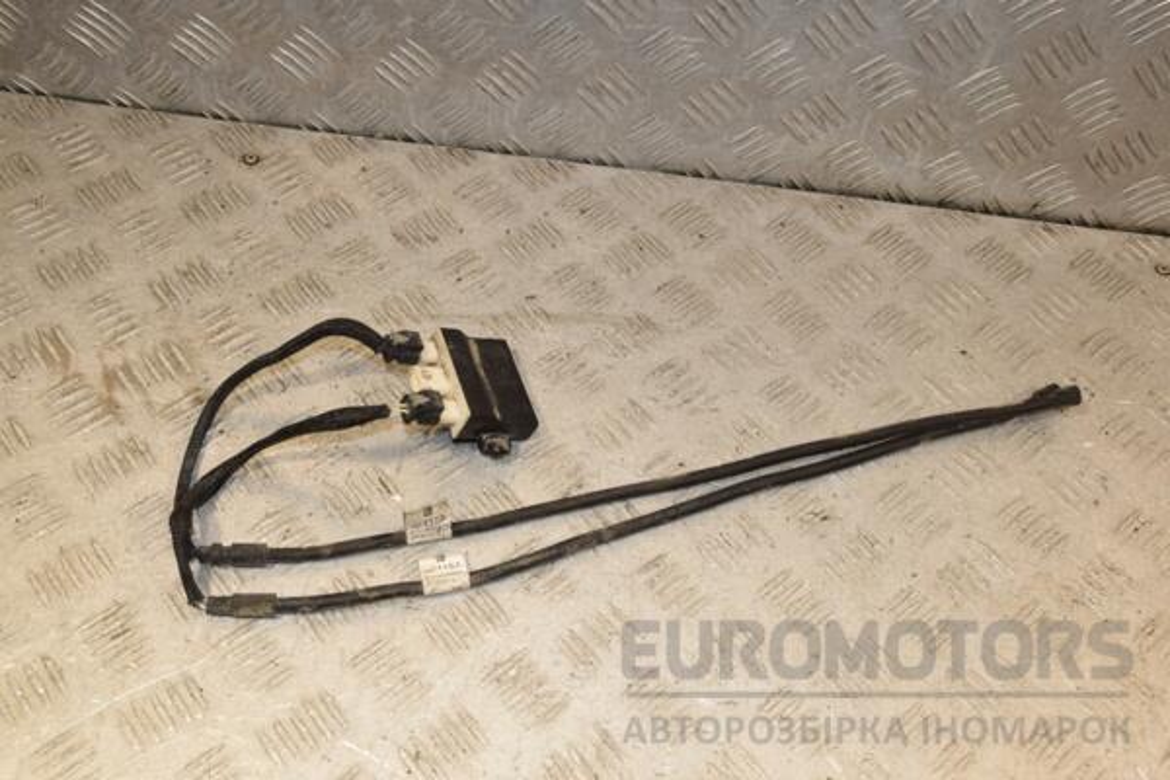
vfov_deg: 35.5
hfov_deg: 51.3
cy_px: 390
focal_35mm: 38
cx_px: 585
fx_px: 1219
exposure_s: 1/200
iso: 800
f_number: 10
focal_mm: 25
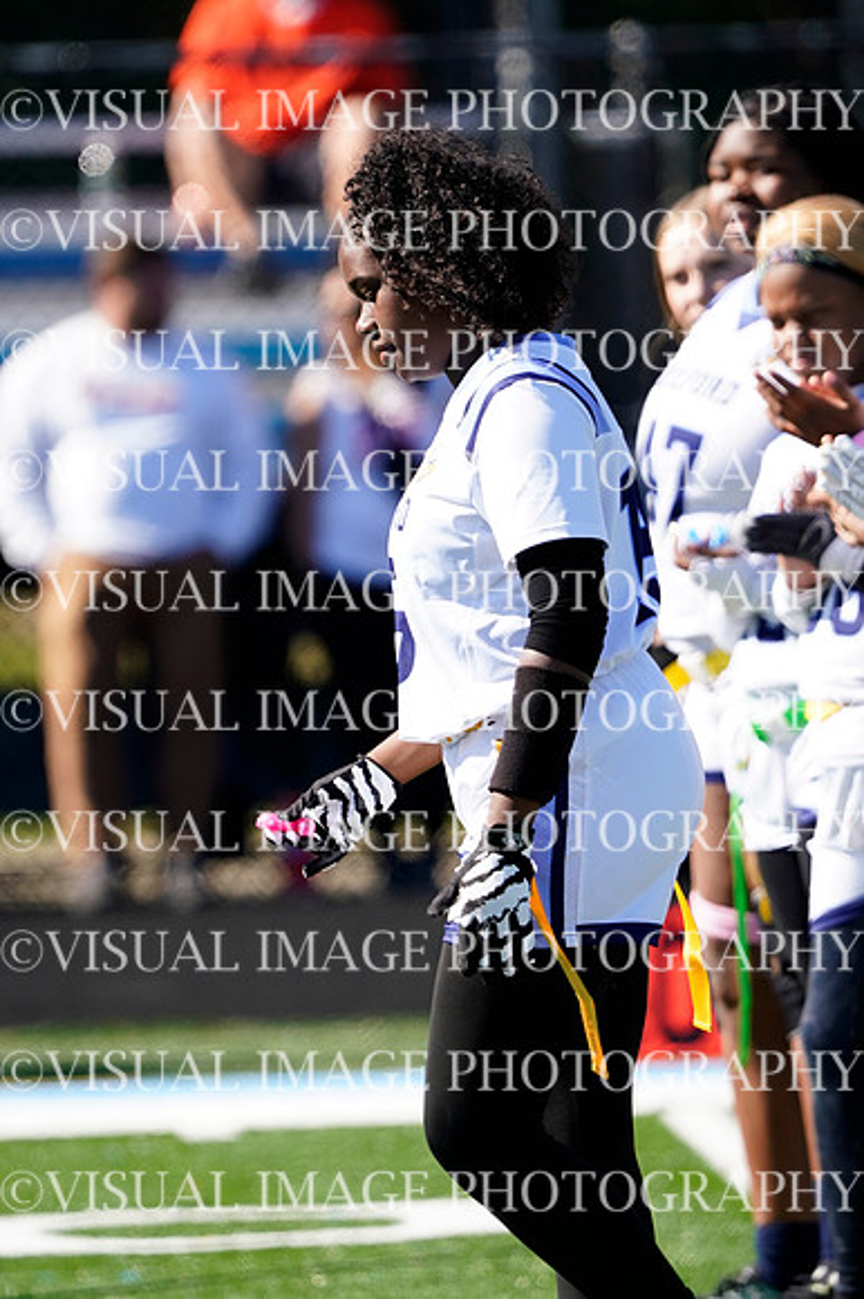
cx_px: 432
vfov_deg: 2.7
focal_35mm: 777
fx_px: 28003
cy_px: 650
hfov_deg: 1.8
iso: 400
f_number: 6.3
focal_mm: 518
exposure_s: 1/1000
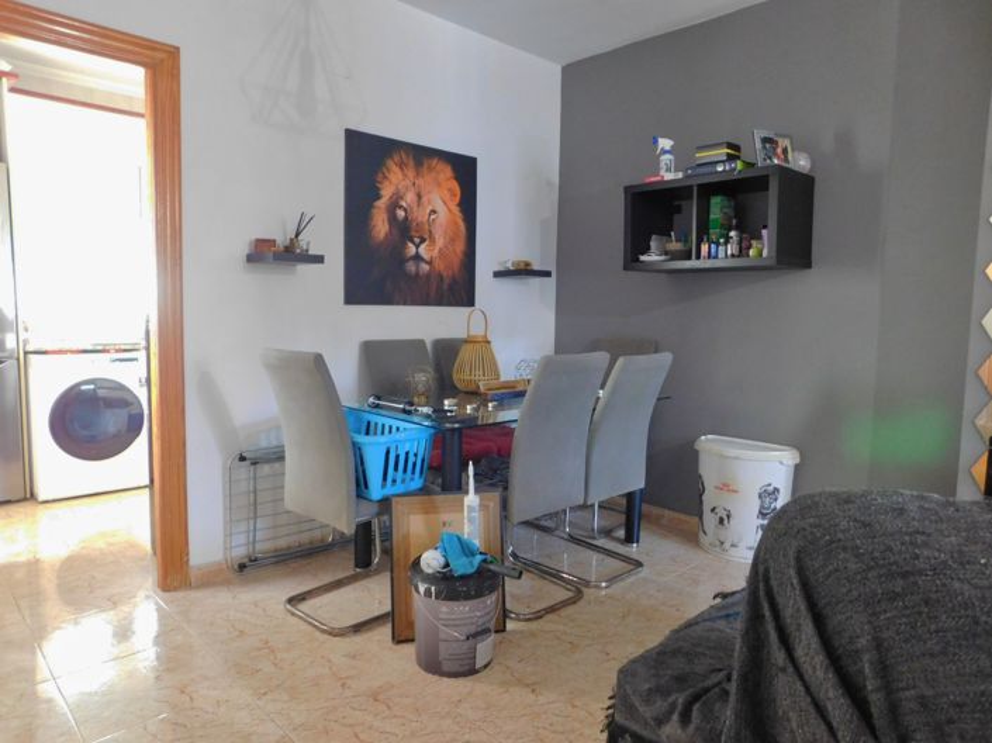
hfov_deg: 74.0
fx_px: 659
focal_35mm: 23
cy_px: 372
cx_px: 496
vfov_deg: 58.8
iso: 400
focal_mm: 4
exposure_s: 1/10
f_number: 3
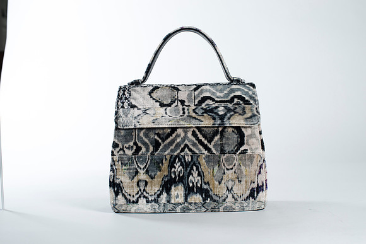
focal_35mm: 50
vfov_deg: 26.9
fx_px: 512
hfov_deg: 39.4
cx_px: 183
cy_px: 122
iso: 200
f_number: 7.1
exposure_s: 1/200
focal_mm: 50
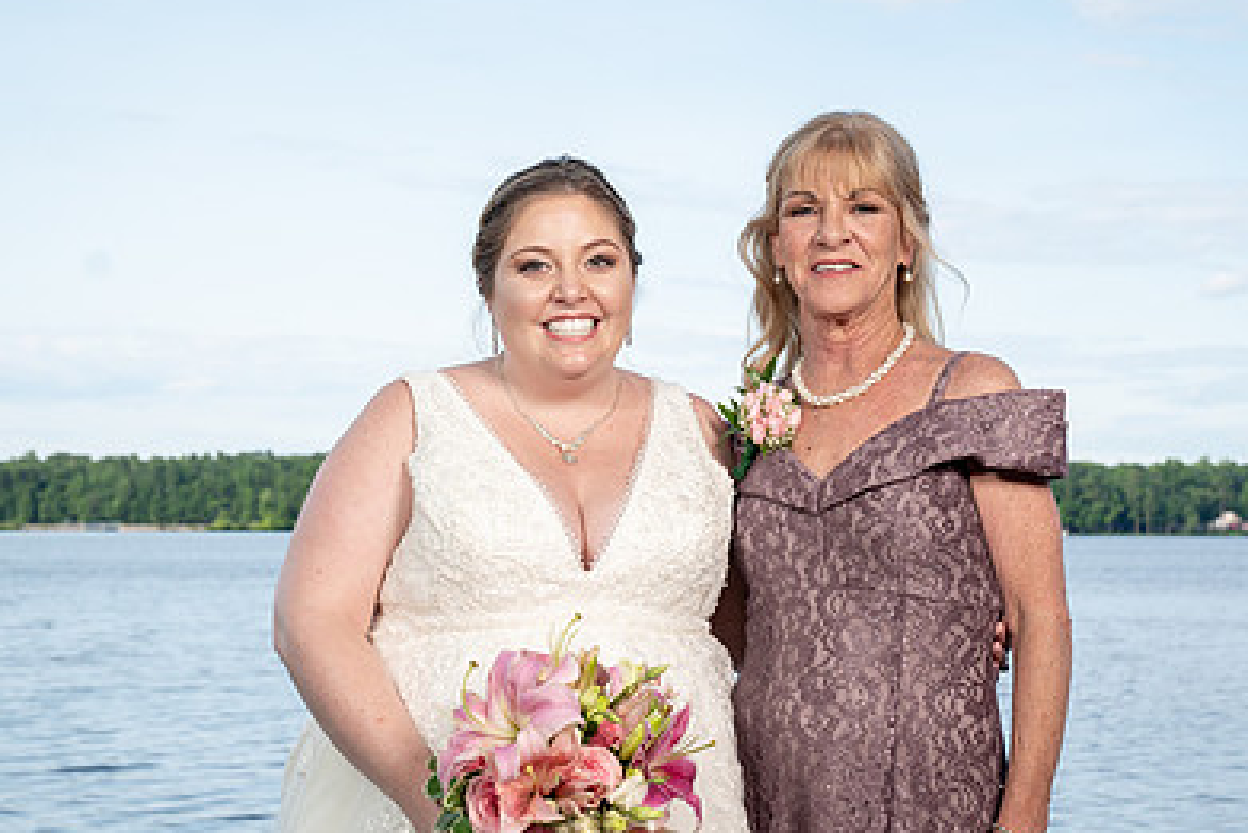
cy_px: 477
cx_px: 609
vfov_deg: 17.1
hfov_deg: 25.4
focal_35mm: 80
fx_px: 2774
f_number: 5.6
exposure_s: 1/200
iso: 100
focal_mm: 49
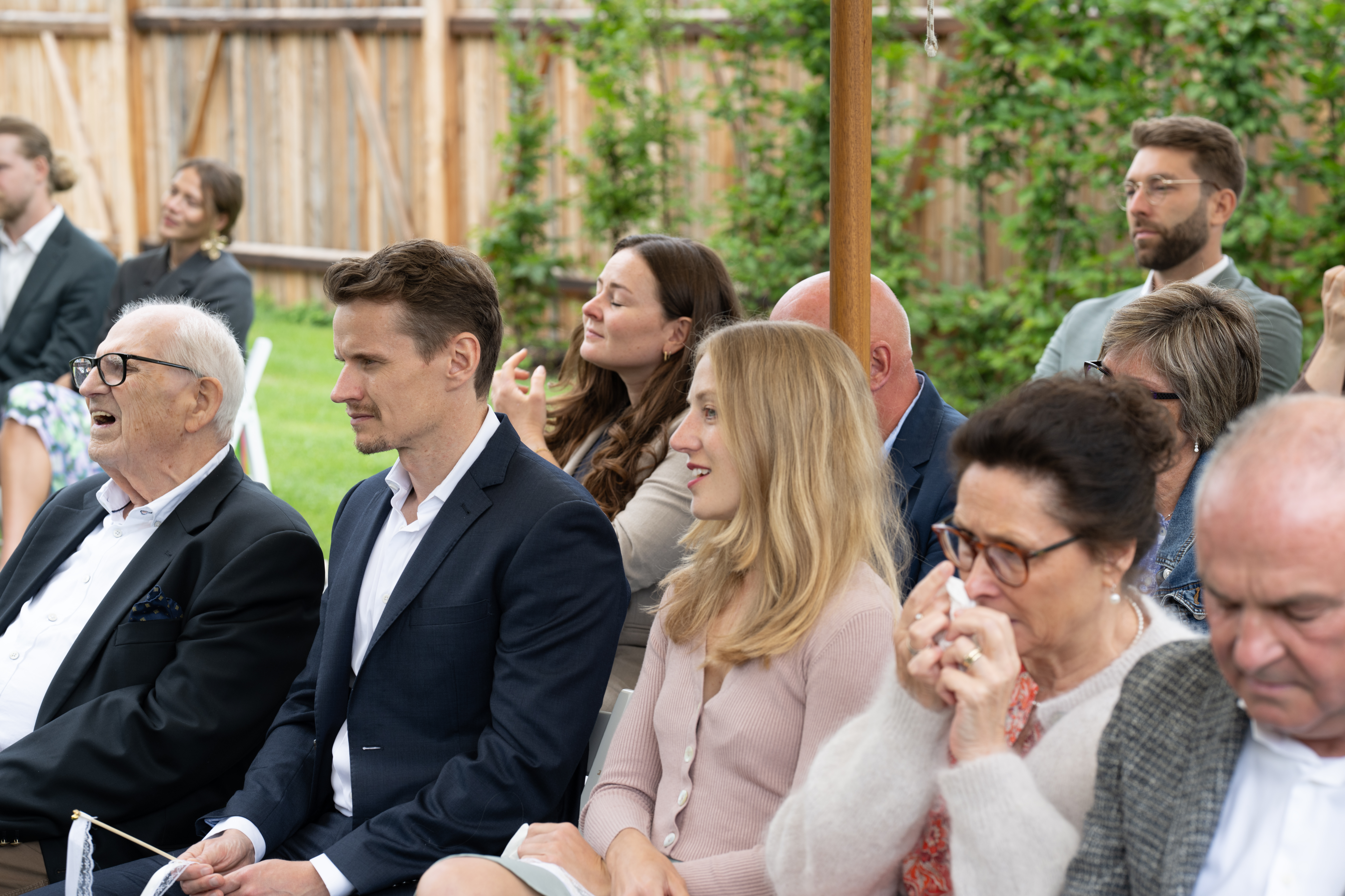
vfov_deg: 16.1
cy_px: 448
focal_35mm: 85
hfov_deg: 23.9
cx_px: 672
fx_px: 3175
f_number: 5
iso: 160
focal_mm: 85
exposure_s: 1/160
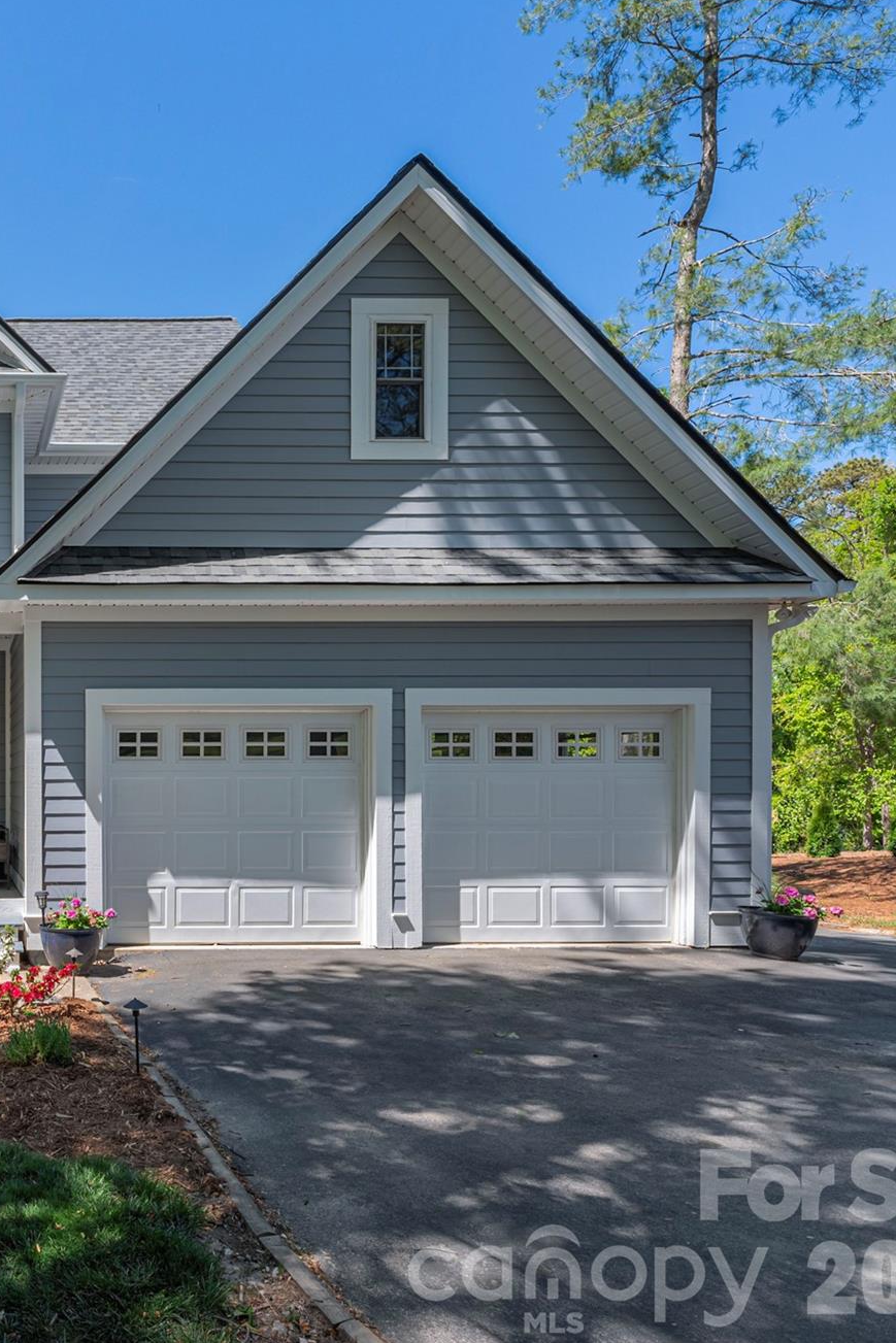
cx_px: -27
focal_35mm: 22
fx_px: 821
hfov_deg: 46.5
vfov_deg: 78.5
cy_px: 647
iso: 320
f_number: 8
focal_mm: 14
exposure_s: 1/800
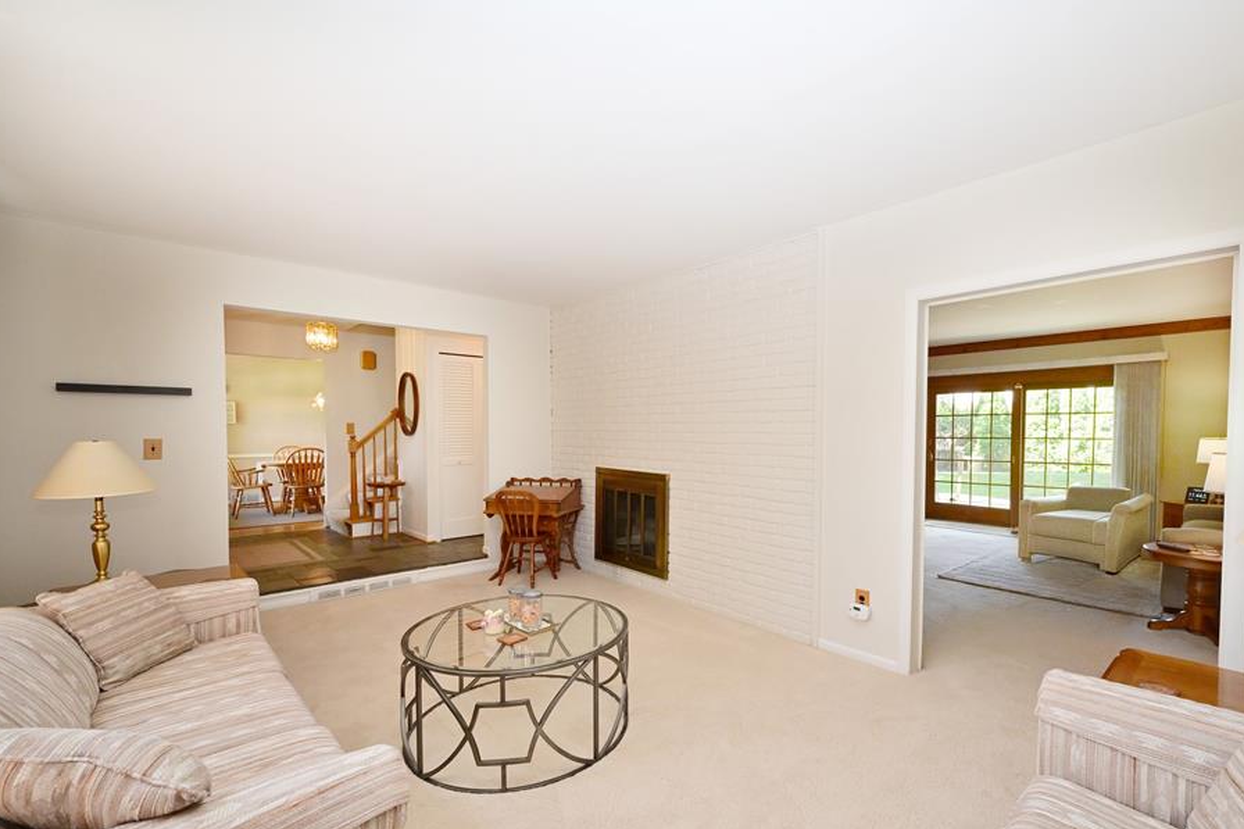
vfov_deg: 73.6
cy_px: 440
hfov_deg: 96.5
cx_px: 672
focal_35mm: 16
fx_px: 553
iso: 1250
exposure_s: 1/60
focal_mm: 14
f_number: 9
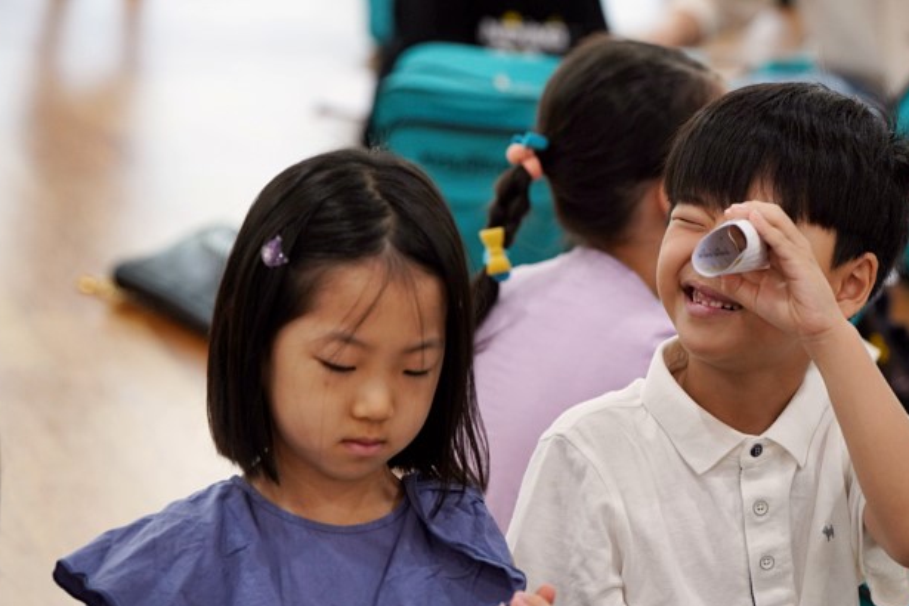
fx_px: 4696
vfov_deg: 7.4
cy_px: 347
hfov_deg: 11.0
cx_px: 643
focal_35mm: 186
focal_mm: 127
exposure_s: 1/160
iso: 1250
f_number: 4
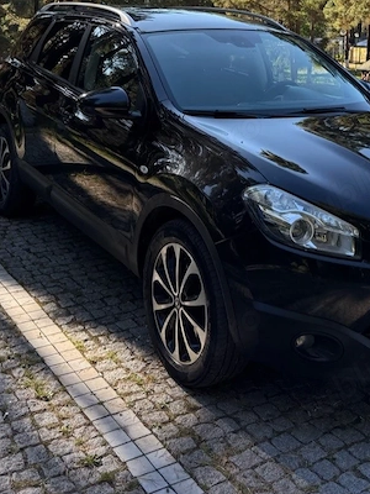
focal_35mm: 48
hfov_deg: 30.1
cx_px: 231
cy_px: 12
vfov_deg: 36.1
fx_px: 684
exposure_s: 1/1410
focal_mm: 6.76
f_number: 1.78
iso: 100
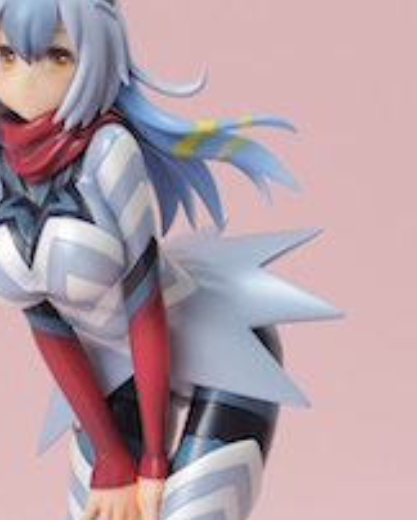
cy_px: 458
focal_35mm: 197
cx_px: 104
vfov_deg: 9.8
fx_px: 3035
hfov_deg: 7.9
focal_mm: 85
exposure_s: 1/160
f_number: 20
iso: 320
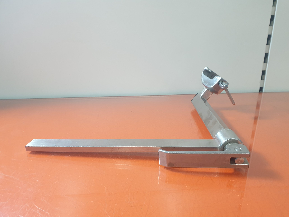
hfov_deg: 67.3
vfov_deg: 53.1
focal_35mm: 26
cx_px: 144
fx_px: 217
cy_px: 108
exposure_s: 1/33
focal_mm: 4.3
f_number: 2.4
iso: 320
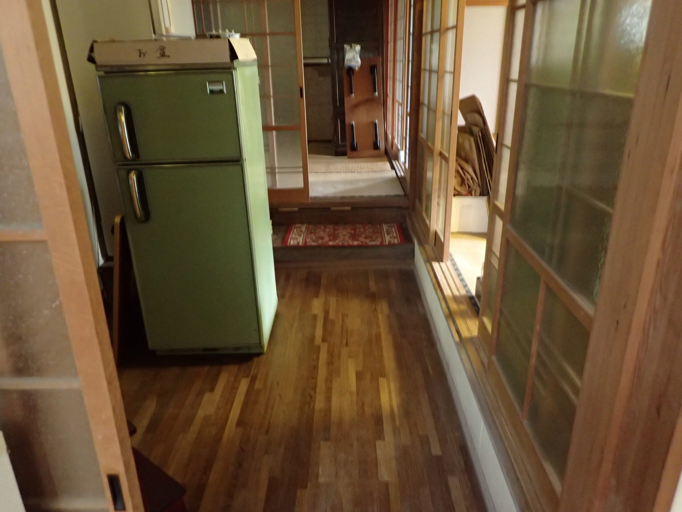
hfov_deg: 69.4
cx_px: 341
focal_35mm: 25
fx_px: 493
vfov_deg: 54.9
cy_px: 256
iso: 800
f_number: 2
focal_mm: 4.5
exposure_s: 1/20
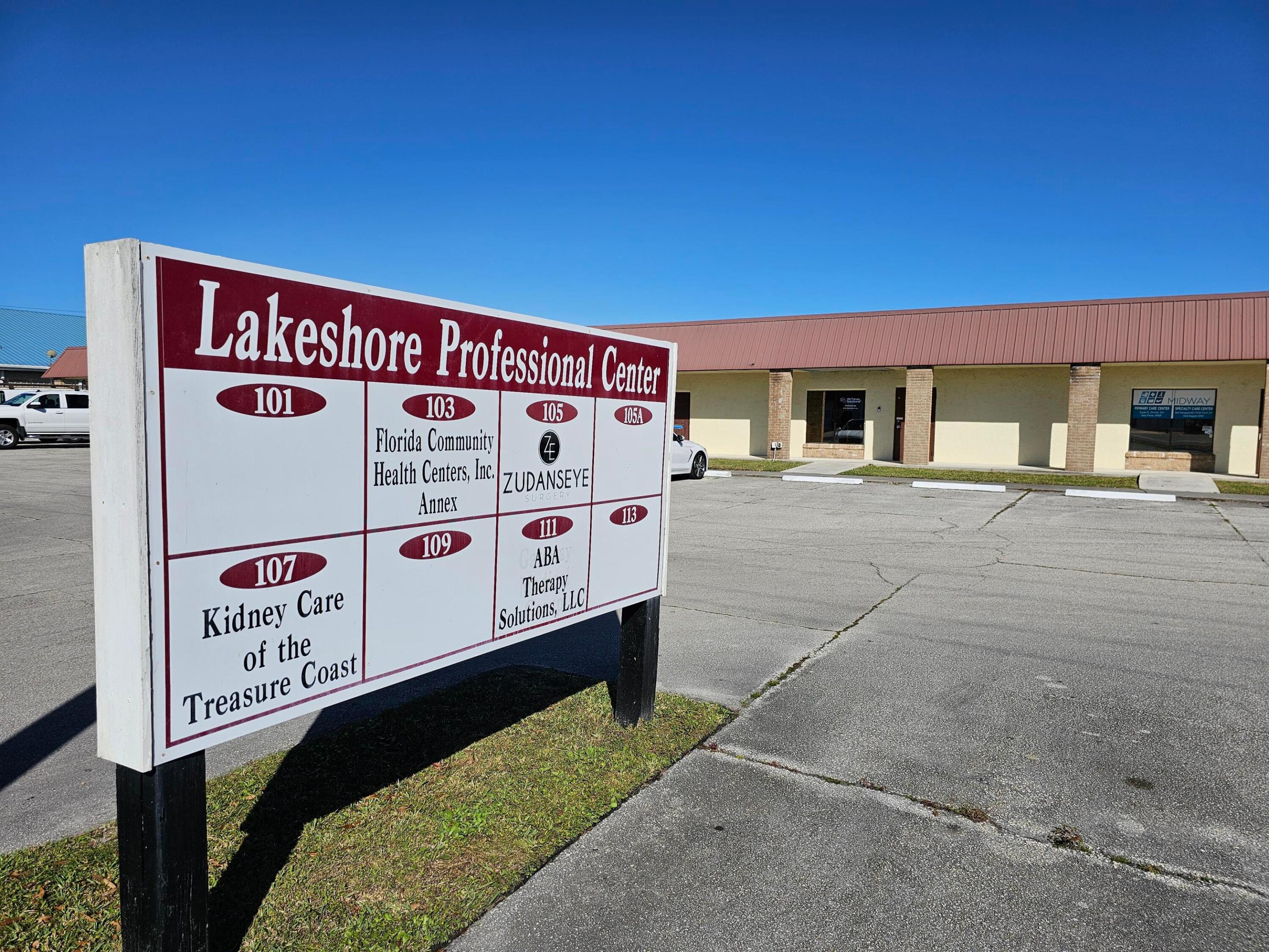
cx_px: 634
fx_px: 843
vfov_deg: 58.9
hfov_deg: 73.9
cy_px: 476
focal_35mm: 23
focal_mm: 6.3
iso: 10
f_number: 1.7
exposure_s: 1/1994
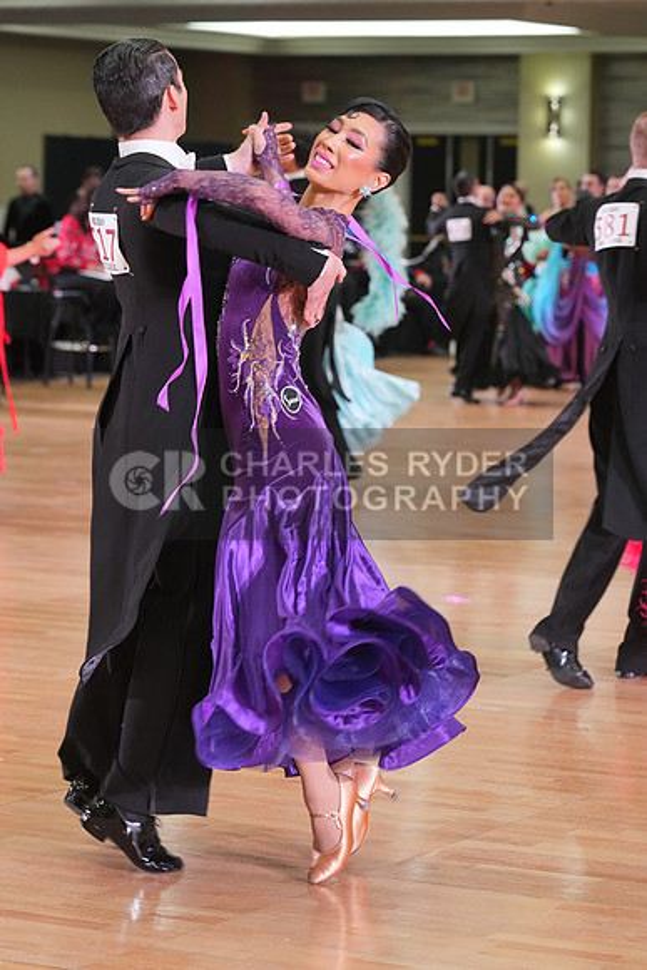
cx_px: 324
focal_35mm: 121
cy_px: 485
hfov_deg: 11.3
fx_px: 3260
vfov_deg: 16.9
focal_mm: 121
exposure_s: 1/200
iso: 3200
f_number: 5.6
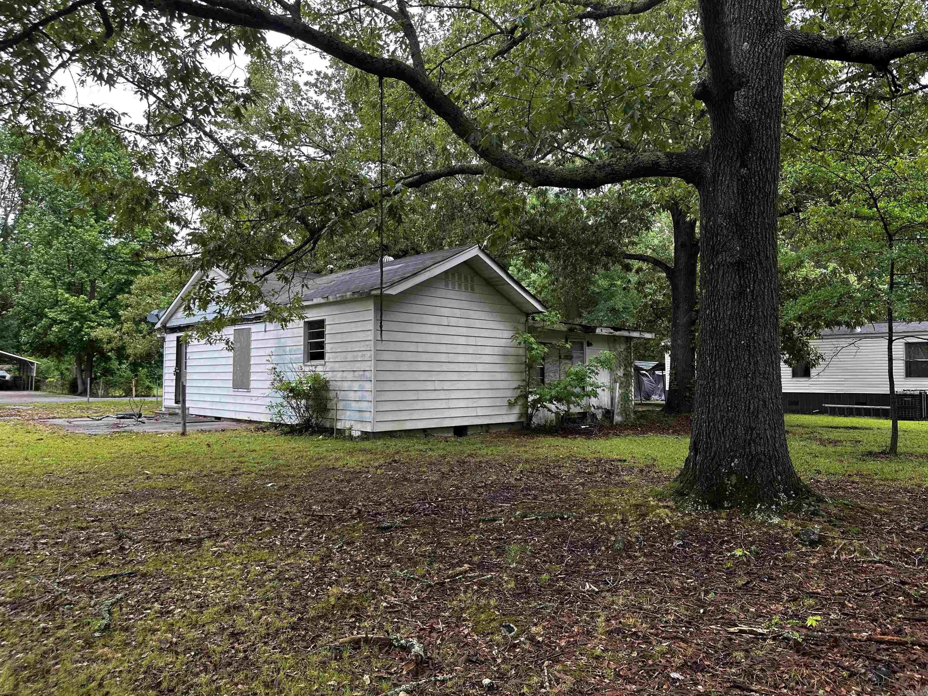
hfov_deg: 71.6
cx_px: 464
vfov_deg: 56.8
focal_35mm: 24
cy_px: 348
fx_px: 643
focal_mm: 6.86
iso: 64
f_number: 1.78
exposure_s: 1/242
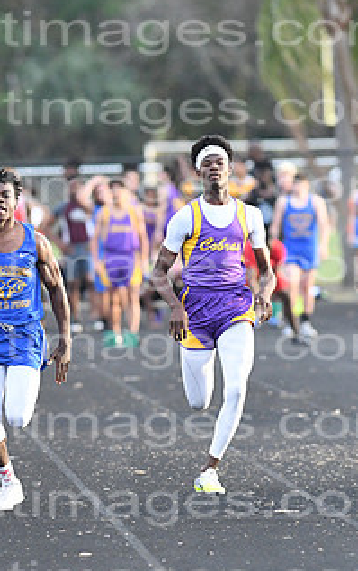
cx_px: 0
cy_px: 308
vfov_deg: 2.5
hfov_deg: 1.6
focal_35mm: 837
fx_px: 13054
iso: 3200
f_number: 4
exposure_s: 1/1600
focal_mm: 300
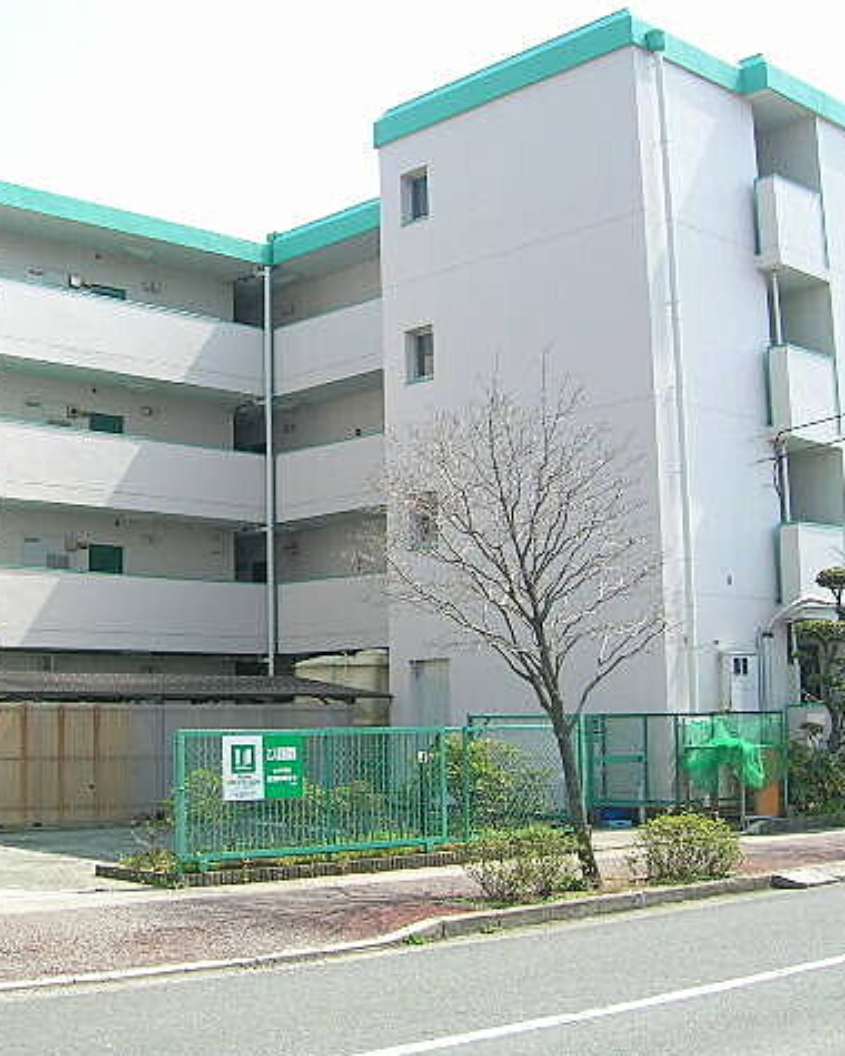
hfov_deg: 32.5
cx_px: 291
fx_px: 1438
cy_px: 531
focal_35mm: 46
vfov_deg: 40.3
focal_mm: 5.4
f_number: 4.8
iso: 71
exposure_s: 1/271
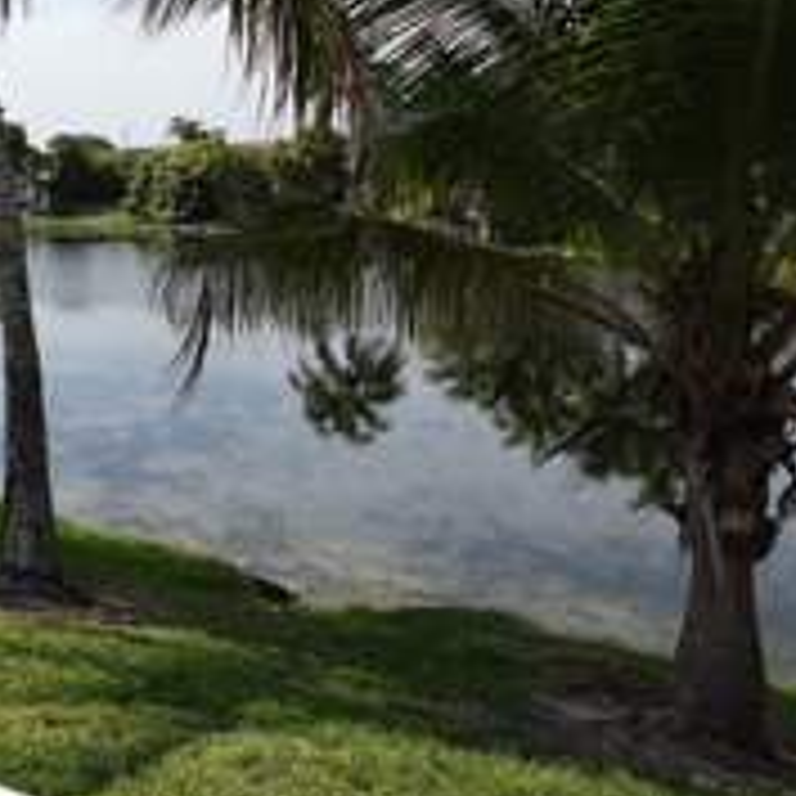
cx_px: -9
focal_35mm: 46
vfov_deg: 36.3
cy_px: 252
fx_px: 1197
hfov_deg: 33.5
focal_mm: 7.6
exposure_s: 1/4000
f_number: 2
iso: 125
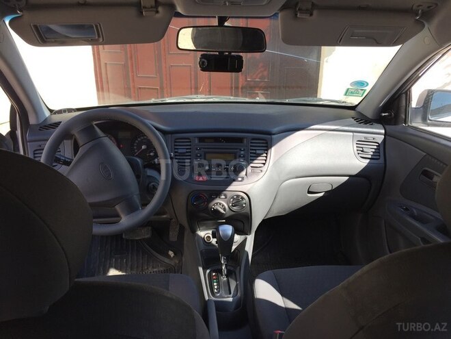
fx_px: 378
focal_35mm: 29
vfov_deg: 48.2
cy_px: 170
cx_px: 226
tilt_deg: -21.1
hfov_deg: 61.7
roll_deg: -0.1
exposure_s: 1/373
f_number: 2.2
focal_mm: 4.15
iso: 32
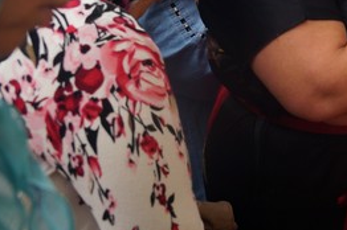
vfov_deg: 16.5
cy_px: -24
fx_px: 770
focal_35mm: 80
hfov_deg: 23.0
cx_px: 433
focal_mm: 20
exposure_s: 1/100
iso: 100
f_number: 5
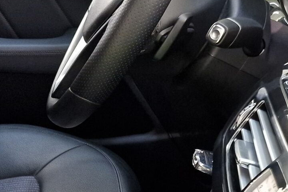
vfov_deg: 16.0
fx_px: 680
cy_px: 65
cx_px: -80
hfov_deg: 21.7
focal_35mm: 85
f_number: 1.8
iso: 400
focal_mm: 6.4
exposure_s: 1/25
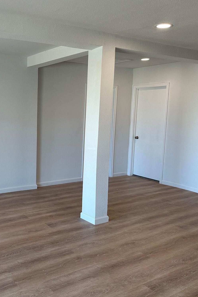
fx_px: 281
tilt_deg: -7.3
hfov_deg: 37.0
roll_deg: -1.0
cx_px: 29
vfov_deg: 55.8
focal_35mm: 34
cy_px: 147
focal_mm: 6.86
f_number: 1.78
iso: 100
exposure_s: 1/154
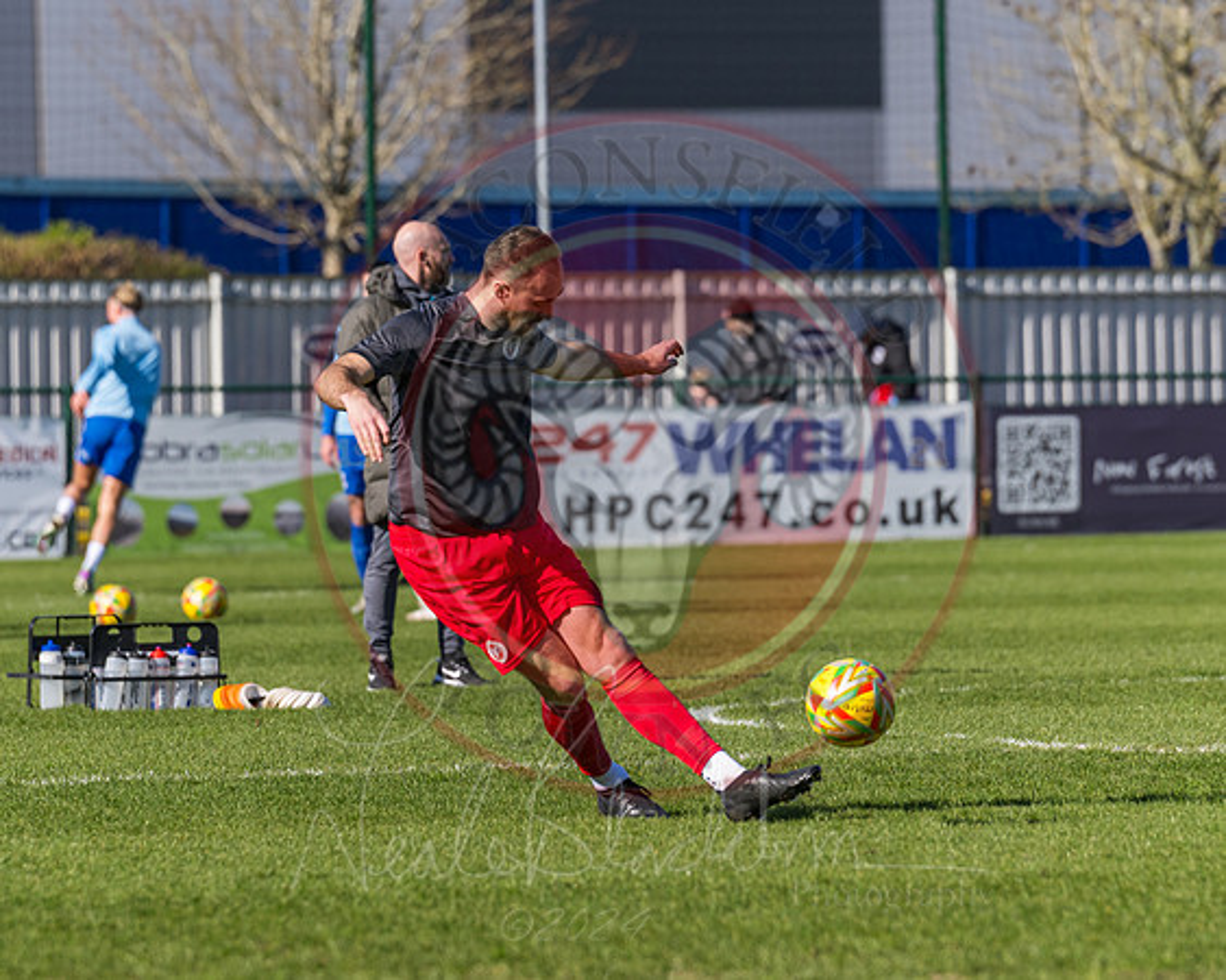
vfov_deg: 3.9
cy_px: 484
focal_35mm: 400
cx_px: 498
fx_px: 14516
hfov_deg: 4.8
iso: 200
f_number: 4
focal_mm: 200
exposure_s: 1/2000
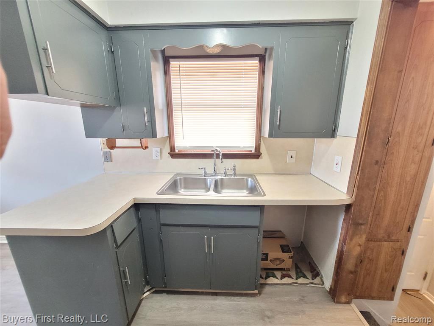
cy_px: 163
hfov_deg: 106.2
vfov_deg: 89.9
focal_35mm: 13
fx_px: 163
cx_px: 217
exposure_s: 1/30
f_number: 2.2
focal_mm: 1.74
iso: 500
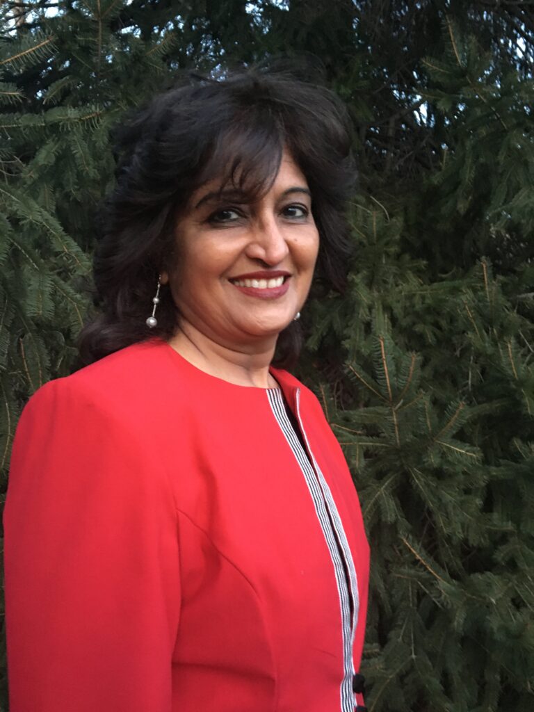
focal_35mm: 29
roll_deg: -0.2
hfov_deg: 48.2
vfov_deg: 61.7
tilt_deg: +1.1
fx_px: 596
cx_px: 267
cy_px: 356
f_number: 2.2
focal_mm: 4.15
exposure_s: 1/15
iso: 400
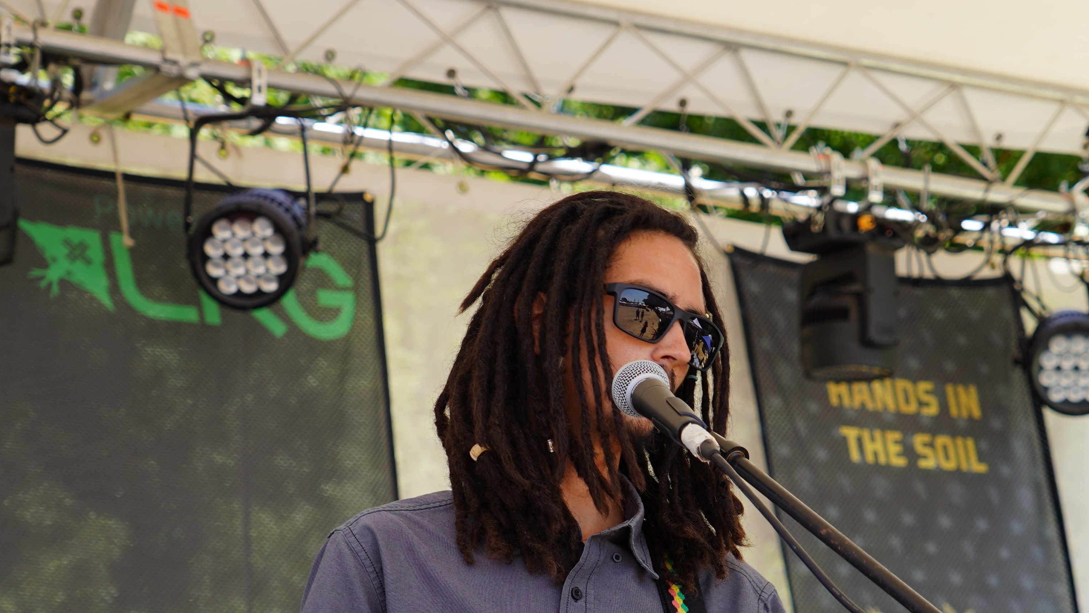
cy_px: 406
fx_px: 4216
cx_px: 652
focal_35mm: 146
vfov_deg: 8.3
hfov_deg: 14.7
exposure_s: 1/160
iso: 100
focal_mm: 70
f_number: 5.6
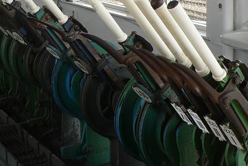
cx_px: 84
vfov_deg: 18.3
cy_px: 7
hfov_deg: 27.5
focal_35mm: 73
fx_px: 503
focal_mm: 6
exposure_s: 1/100
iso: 80
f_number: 3.6
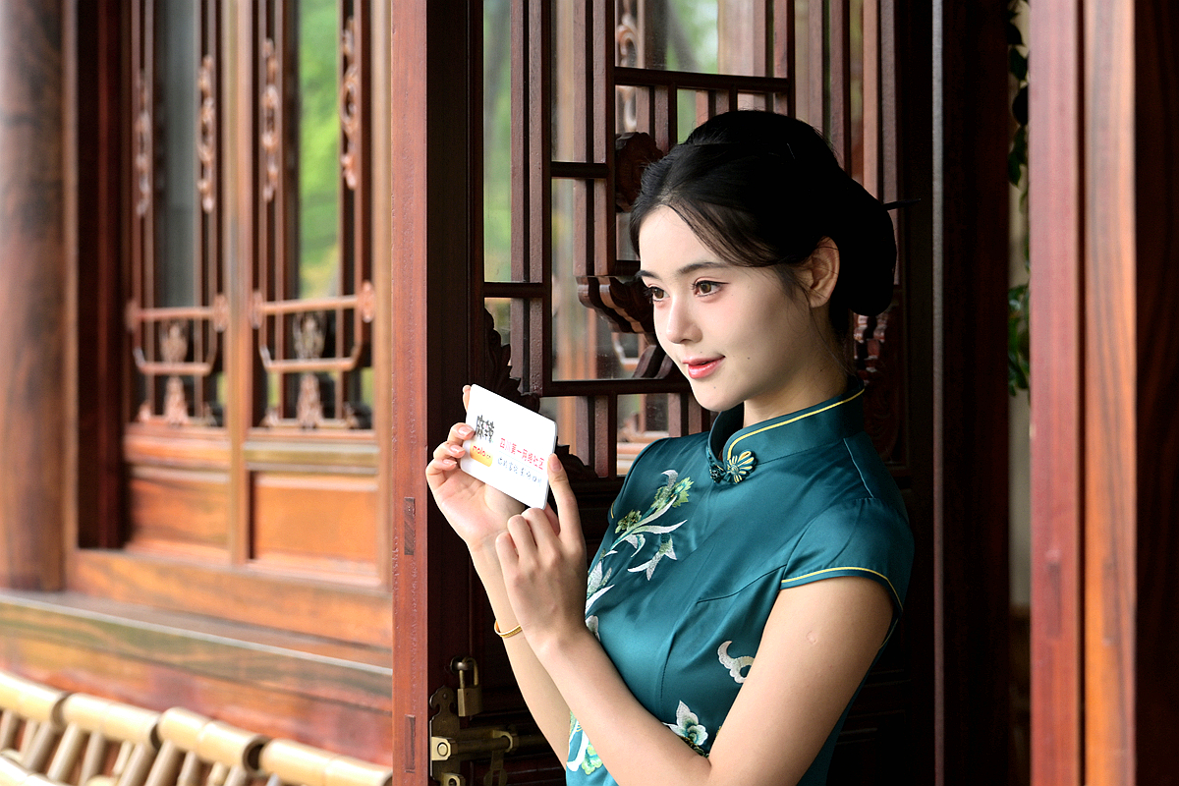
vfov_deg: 13.0
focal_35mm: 105
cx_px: 590
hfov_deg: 19.5
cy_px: 393
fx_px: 3438
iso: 160
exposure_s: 1/100
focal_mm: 105
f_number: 6.7
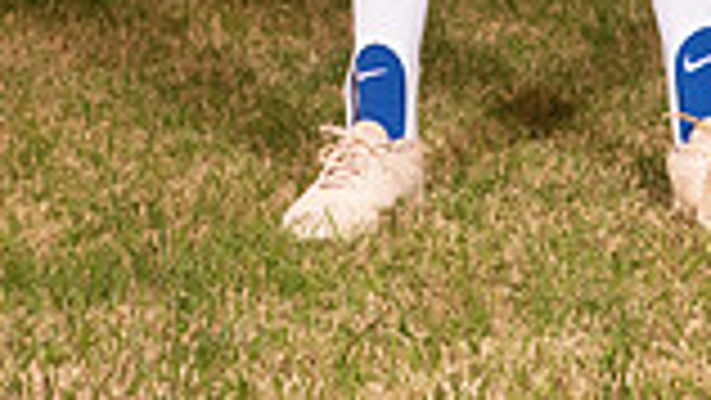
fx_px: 3376
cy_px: -593
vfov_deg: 6.4
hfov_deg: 12.0
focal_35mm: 179
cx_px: 576
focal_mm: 60
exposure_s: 1/320
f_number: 6.3
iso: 800
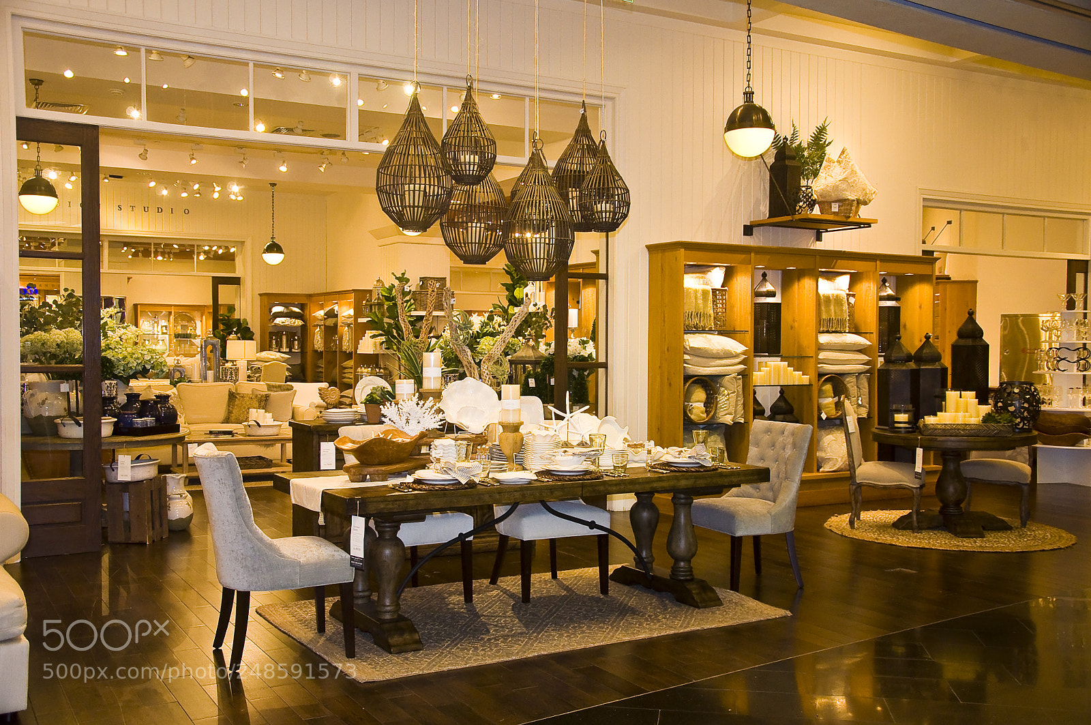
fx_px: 1135
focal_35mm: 38
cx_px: 546
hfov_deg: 51.3
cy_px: 362
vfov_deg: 35.4
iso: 800
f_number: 4
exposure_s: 1/60
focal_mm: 25
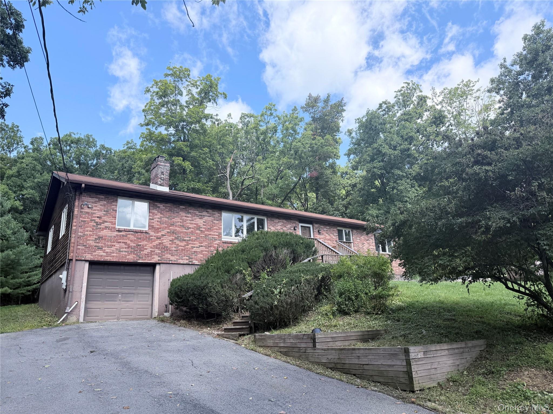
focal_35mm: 24
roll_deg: +4.0
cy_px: 207
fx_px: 383
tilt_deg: +18.2
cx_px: 276
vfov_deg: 56.8
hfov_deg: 71.6
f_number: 1.78
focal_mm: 6.76
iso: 100
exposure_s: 1/1901
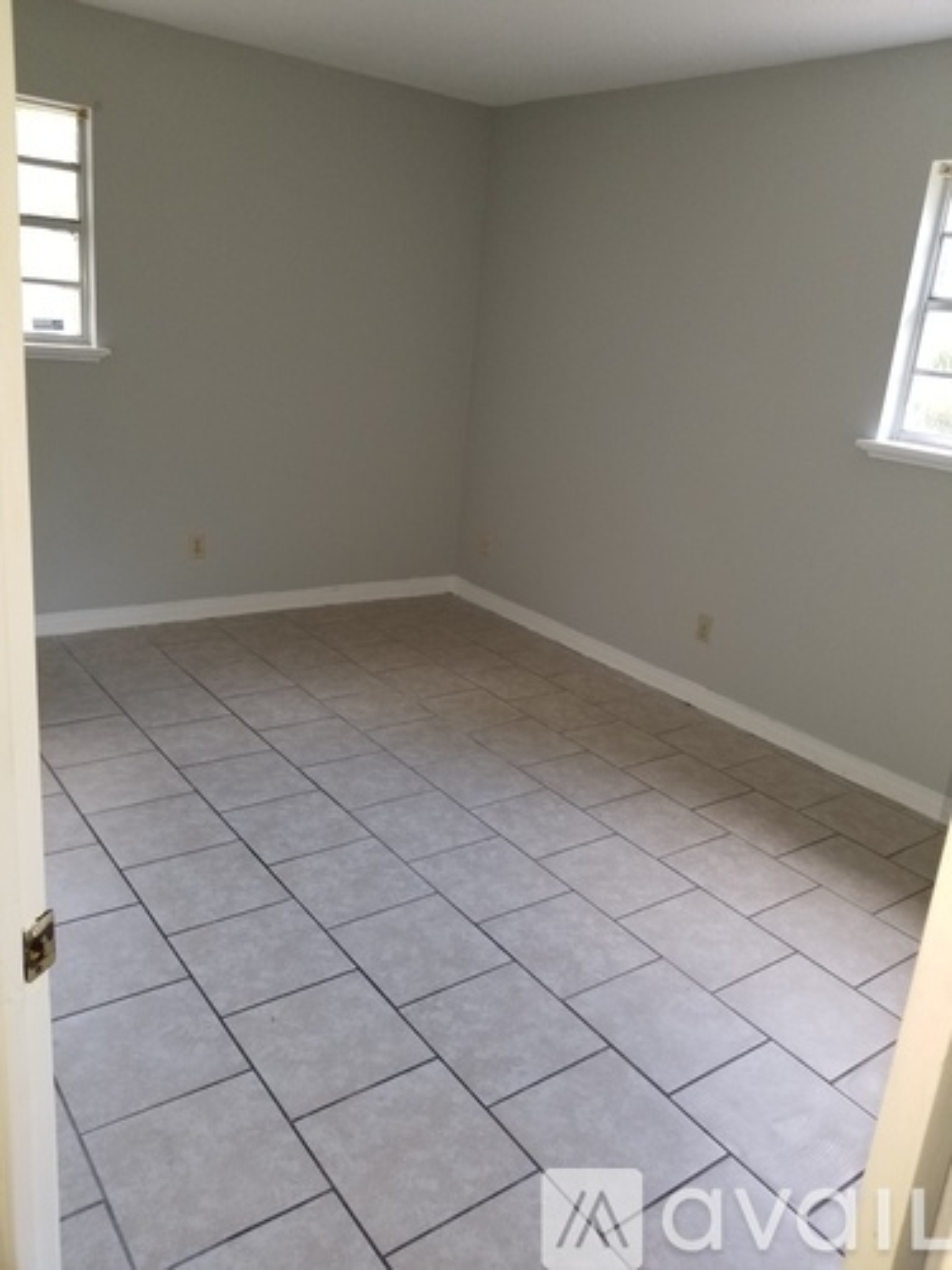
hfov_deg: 53.1
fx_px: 953
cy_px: 635
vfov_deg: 67.3
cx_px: 476
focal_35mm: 26
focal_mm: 4.25
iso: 125
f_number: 1.7
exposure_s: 1/24
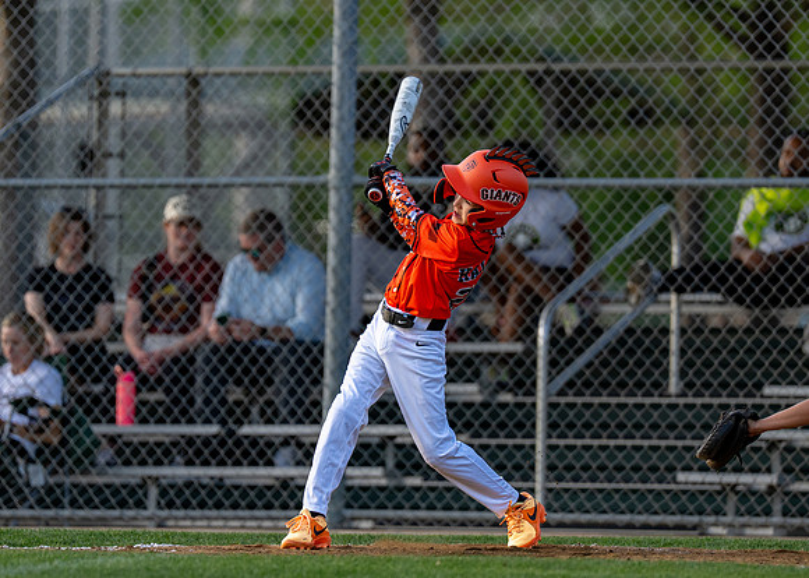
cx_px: 448
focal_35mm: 383
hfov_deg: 5.3
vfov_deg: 3.8
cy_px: 259
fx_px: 8807
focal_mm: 200
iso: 500
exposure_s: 1/2000
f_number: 2.8
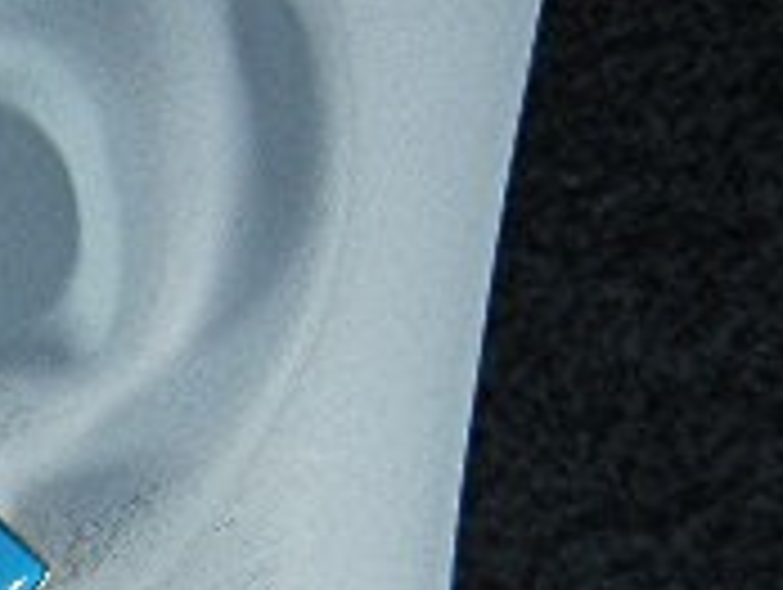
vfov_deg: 6.8
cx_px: -621
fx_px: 4915
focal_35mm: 217
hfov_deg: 8.7
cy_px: 752
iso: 160
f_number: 4
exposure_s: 1/34.1
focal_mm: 10.6
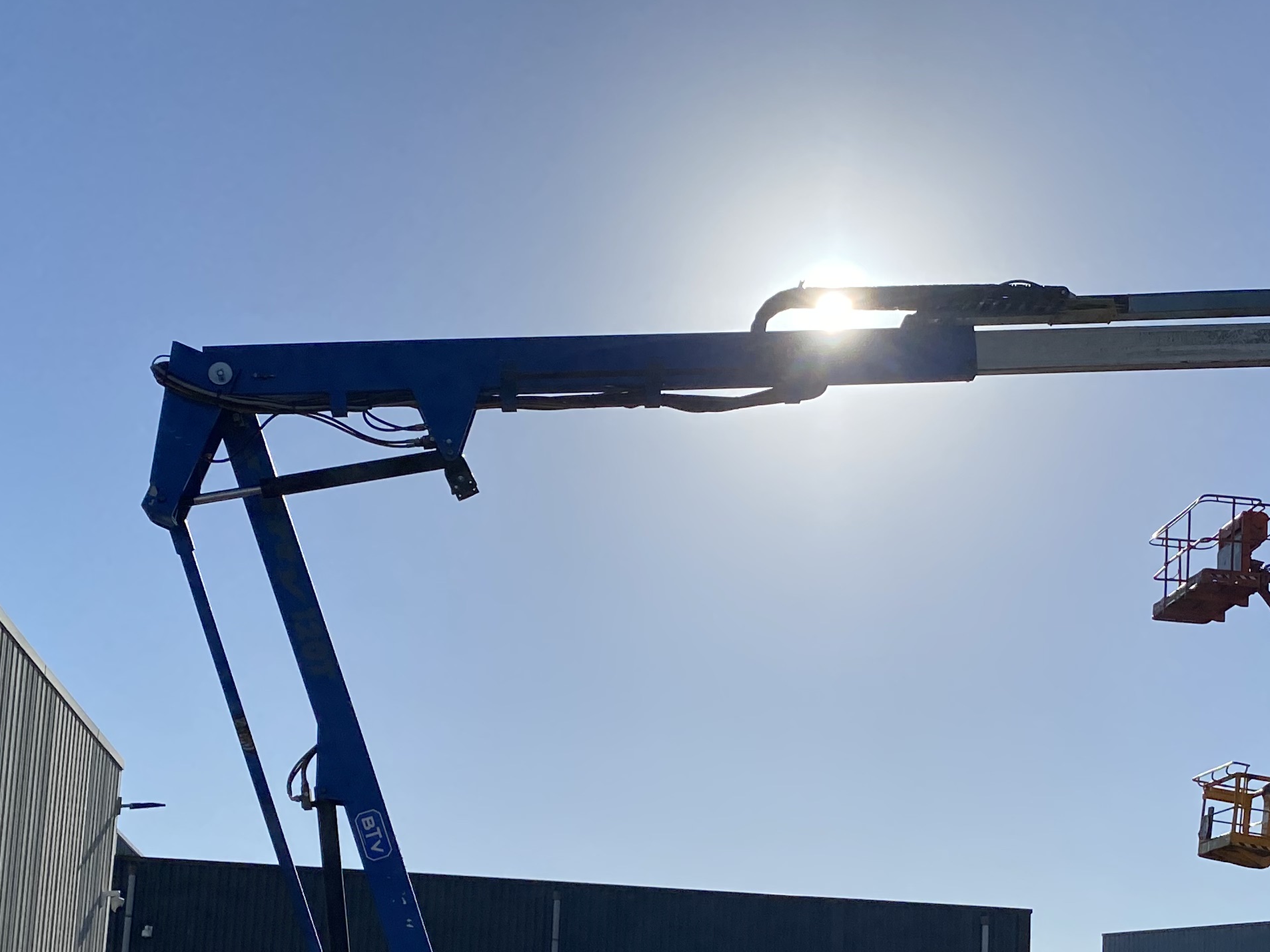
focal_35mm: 55
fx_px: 2018
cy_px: 861
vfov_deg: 25.7
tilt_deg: +8.3
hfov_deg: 34.9
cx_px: 734
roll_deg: -2.6
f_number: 1.8
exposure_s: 1/6757
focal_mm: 4.25
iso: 32
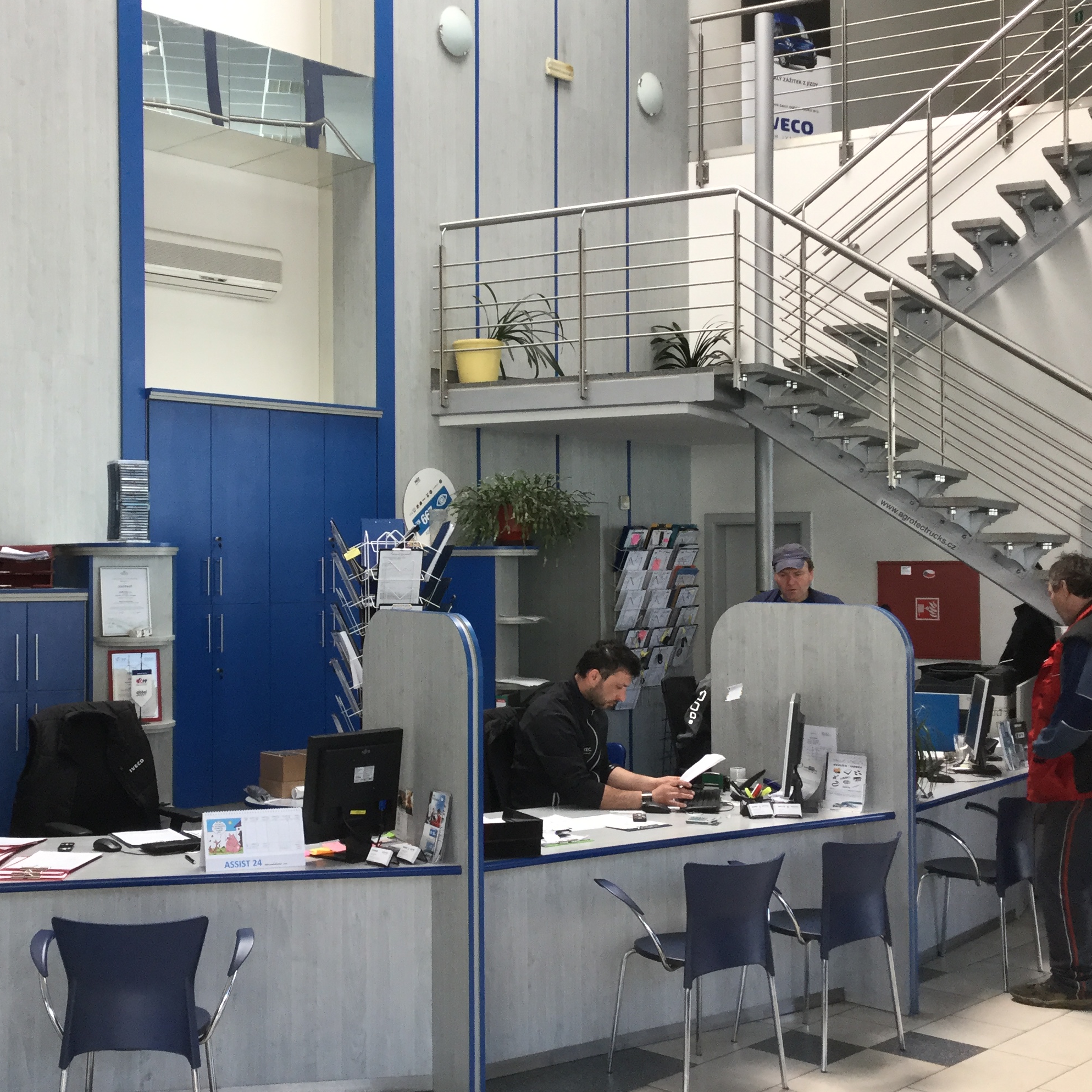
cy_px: 522
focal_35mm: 45
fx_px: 1606
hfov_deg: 37.2
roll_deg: +0.6
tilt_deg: +2.3
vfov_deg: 37.5
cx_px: 375
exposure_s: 1/33
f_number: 2.4
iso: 32
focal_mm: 3.3
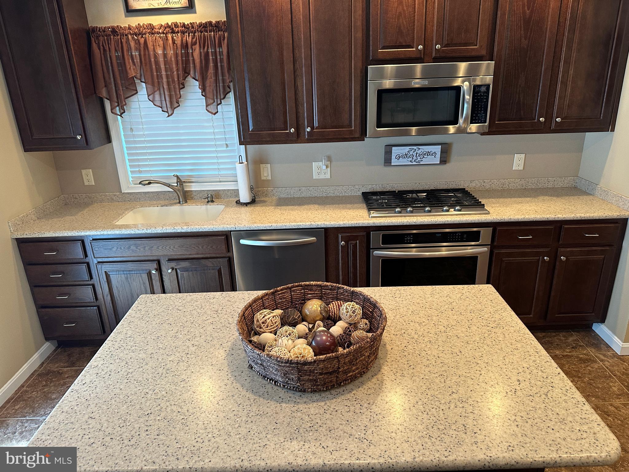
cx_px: 314
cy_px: 236
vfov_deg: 56.8
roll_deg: +1.9
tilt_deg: -19.9
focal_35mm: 24
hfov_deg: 71.6
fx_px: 436
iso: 200
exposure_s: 1/60
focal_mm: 6.86
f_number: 1.78
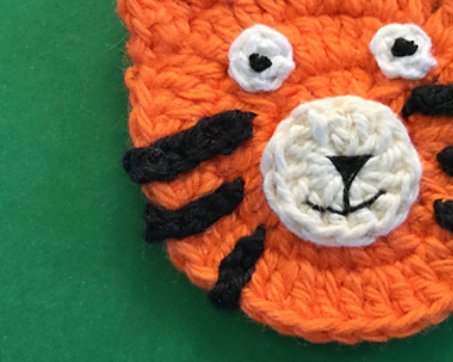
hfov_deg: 31.3
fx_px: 804
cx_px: 293
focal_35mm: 60
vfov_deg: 25.3
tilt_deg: -85.2
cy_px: 140
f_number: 2.4
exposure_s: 1/33
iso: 125
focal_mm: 3.3
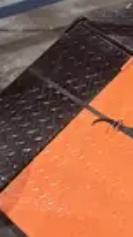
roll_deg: +0.8
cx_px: 405
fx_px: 897
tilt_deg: -33.7
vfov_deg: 15.0
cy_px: 182
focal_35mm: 143
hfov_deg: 7.4
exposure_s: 1/60
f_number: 1.78
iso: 400
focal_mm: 6.76
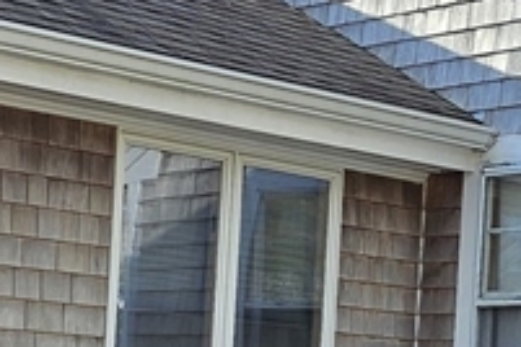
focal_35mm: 127
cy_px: 396
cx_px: 381
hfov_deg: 16.1
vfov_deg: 10.6
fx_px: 1838
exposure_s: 1/1064
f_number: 1.8
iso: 50
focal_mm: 5
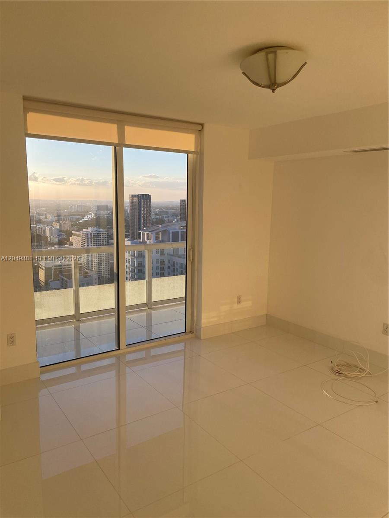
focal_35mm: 26
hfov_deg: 53.1
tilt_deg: -7.3
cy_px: 259
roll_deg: -0.7
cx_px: 194
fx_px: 390
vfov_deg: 67.3
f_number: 1.6
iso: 32
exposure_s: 1/520
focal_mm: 4.2
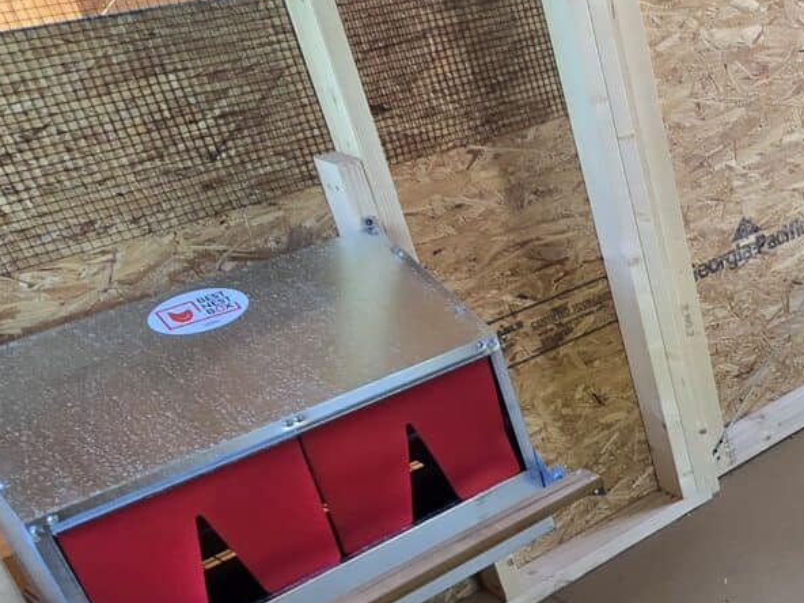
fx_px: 1045
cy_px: 378
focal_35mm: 45
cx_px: 1009
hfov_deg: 32.9
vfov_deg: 32.0
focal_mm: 2.2
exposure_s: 1/60
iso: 125
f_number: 2.2
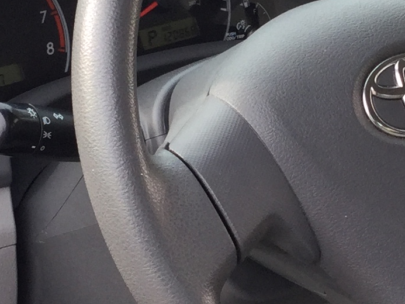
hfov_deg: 13.4
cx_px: 331
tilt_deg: -19.1
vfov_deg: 10.2
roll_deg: -0.3
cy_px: 103
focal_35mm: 146
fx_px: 1708
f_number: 2.4
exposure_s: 1/120
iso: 32
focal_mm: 3.3
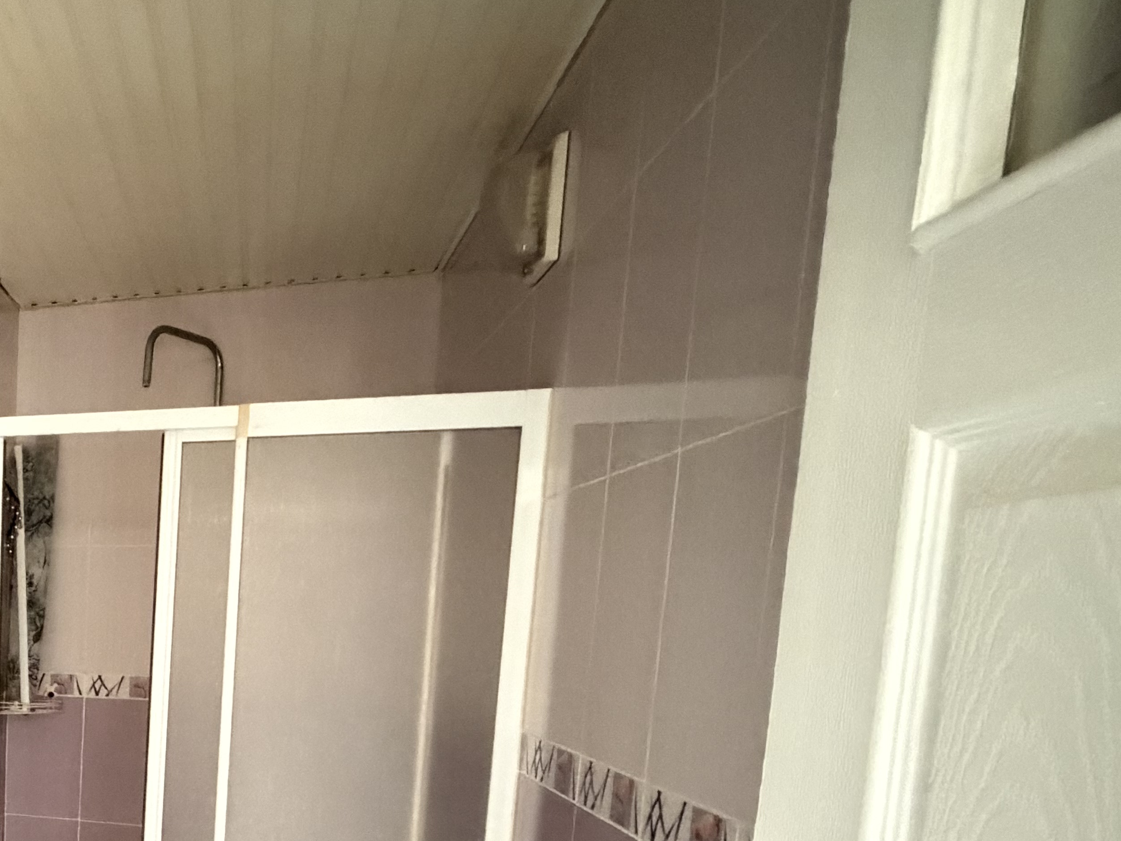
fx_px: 1036
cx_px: -105
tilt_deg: -7.5
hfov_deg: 44.0
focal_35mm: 32
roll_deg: -0.5
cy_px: 737
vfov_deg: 41.1
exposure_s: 1/30
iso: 2500
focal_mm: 2.22
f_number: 2.2
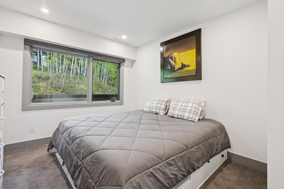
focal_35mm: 16
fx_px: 130
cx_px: 142
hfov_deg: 95.0
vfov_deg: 72.0
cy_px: 94
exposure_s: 1/15
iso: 400
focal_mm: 16.5
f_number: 9
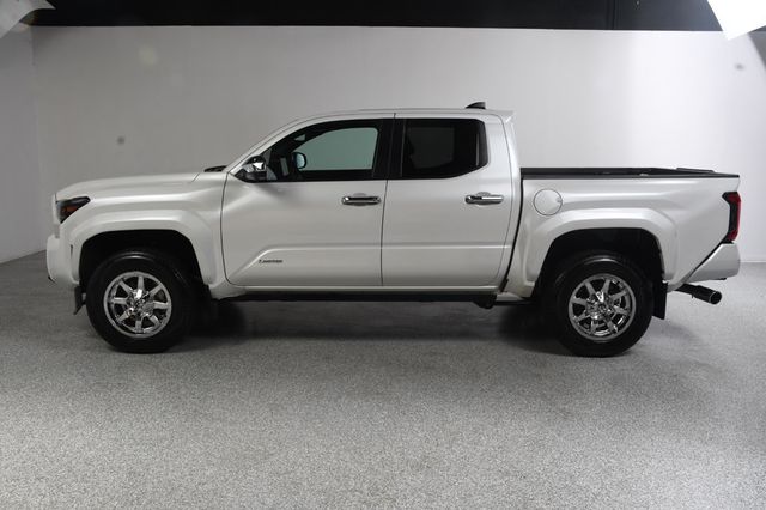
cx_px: 383
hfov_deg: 57.2
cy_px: 255
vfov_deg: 39.9
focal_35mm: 33
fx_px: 702
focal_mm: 22
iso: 100
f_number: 13
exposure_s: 1/160
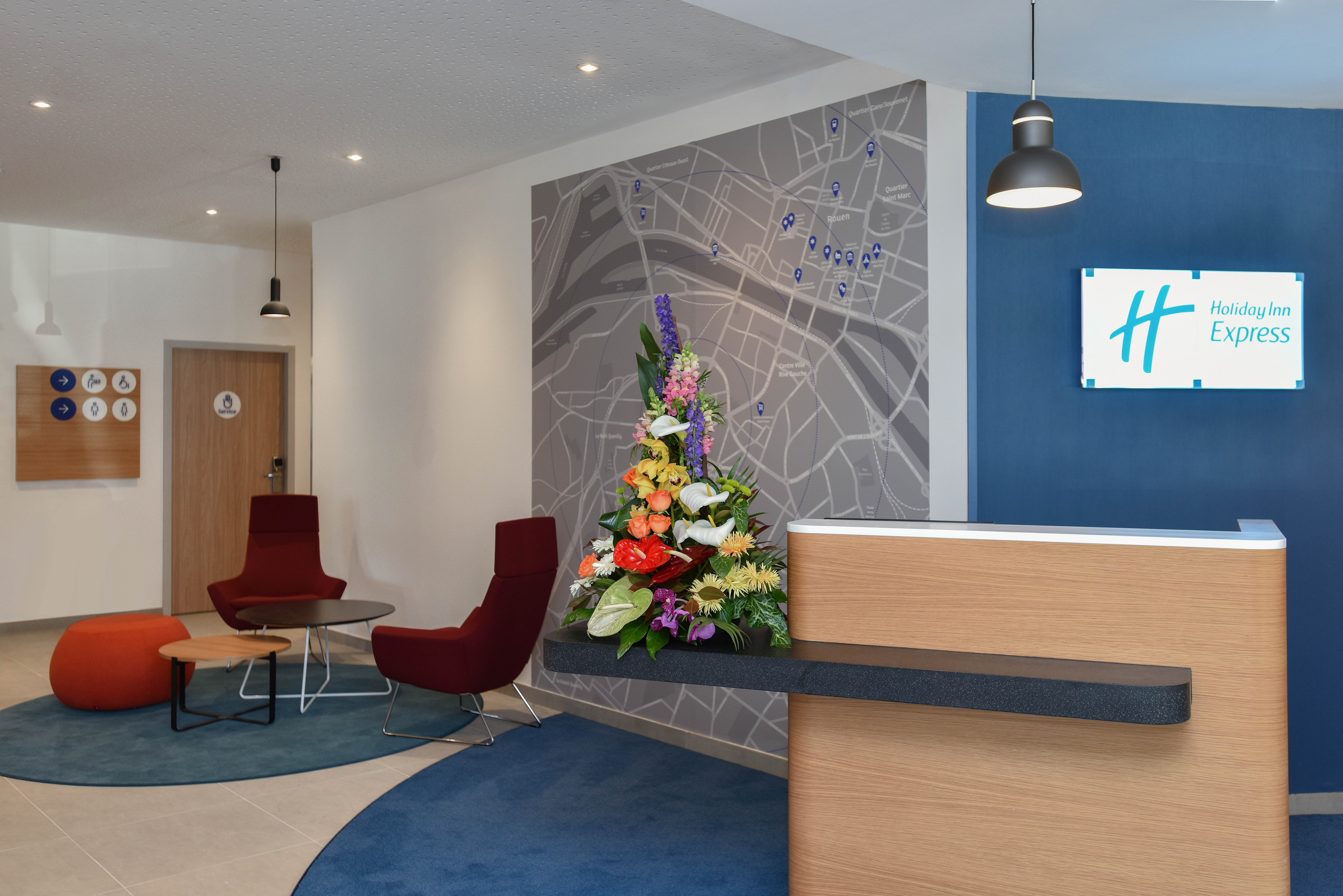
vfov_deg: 43.6
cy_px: 448
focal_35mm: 30
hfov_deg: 61.9
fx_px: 1119
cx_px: 672
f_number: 4.5
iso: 250
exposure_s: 1/60
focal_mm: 30
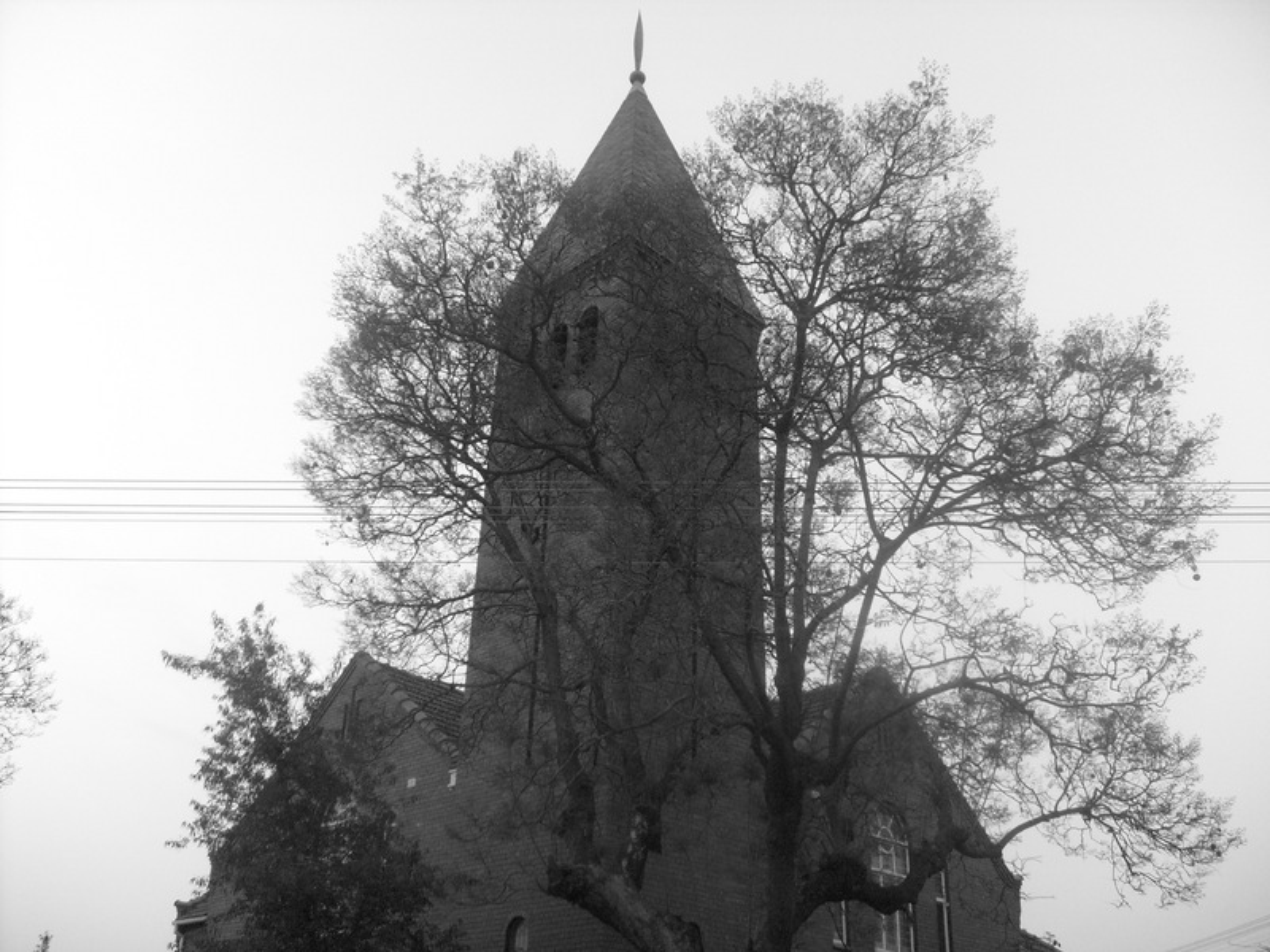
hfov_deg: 52.6
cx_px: 635
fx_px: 1284
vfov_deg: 40.7
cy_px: 476
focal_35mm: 35
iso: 120
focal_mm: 5.8
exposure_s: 1/45
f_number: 2.8
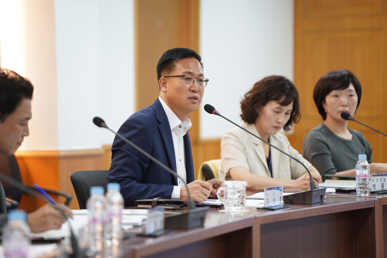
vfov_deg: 7.6
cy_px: 129
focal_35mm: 180
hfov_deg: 11.4
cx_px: 194
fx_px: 1935
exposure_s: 1/200
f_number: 2.8
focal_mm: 180
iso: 1000
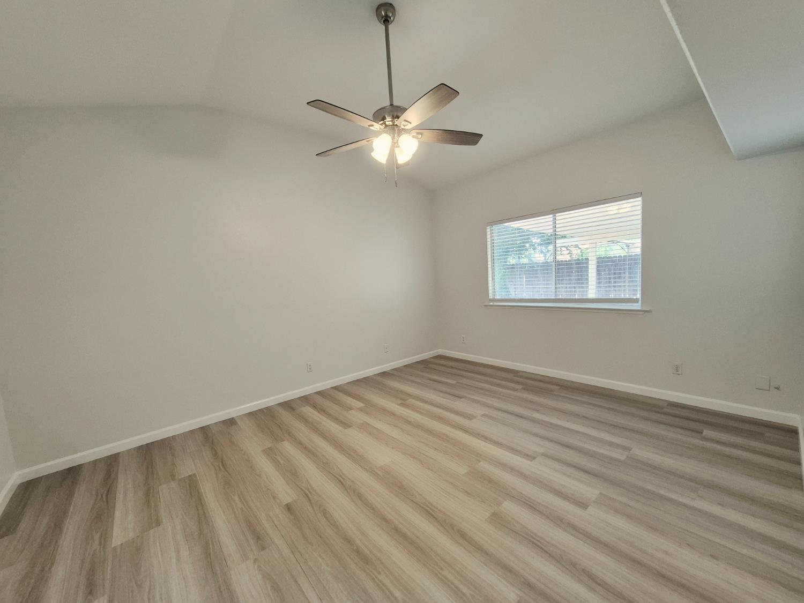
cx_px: 402
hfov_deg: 106.2
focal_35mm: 13
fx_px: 302
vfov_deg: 89.9
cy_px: 302
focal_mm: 1.74
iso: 100
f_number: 2.2
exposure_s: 1/60.2
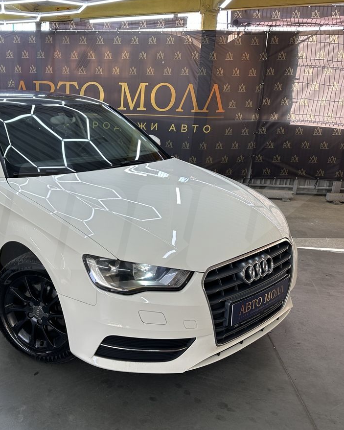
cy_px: 216
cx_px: 88
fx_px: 407
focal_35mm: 32
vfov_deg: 55.6
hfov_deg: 44.4
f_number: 1.78
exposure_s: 1/121
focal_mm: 6.86
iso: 64
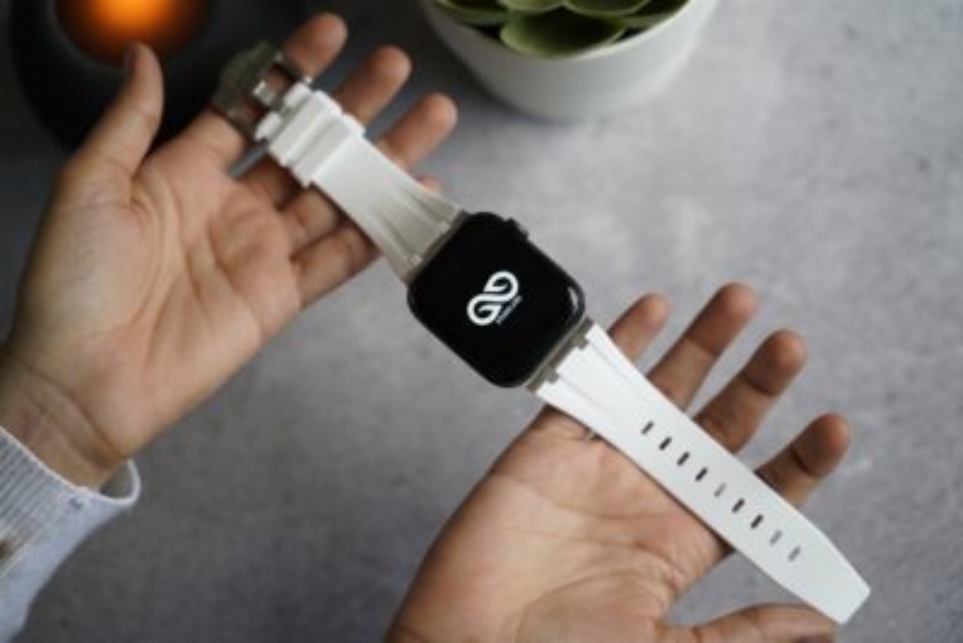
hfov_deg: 27.0
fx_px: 2007
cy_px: 322
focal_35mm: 75
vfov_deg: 18.2
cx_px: 482
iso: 1000
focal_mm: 75
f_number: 4
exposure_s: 1/160
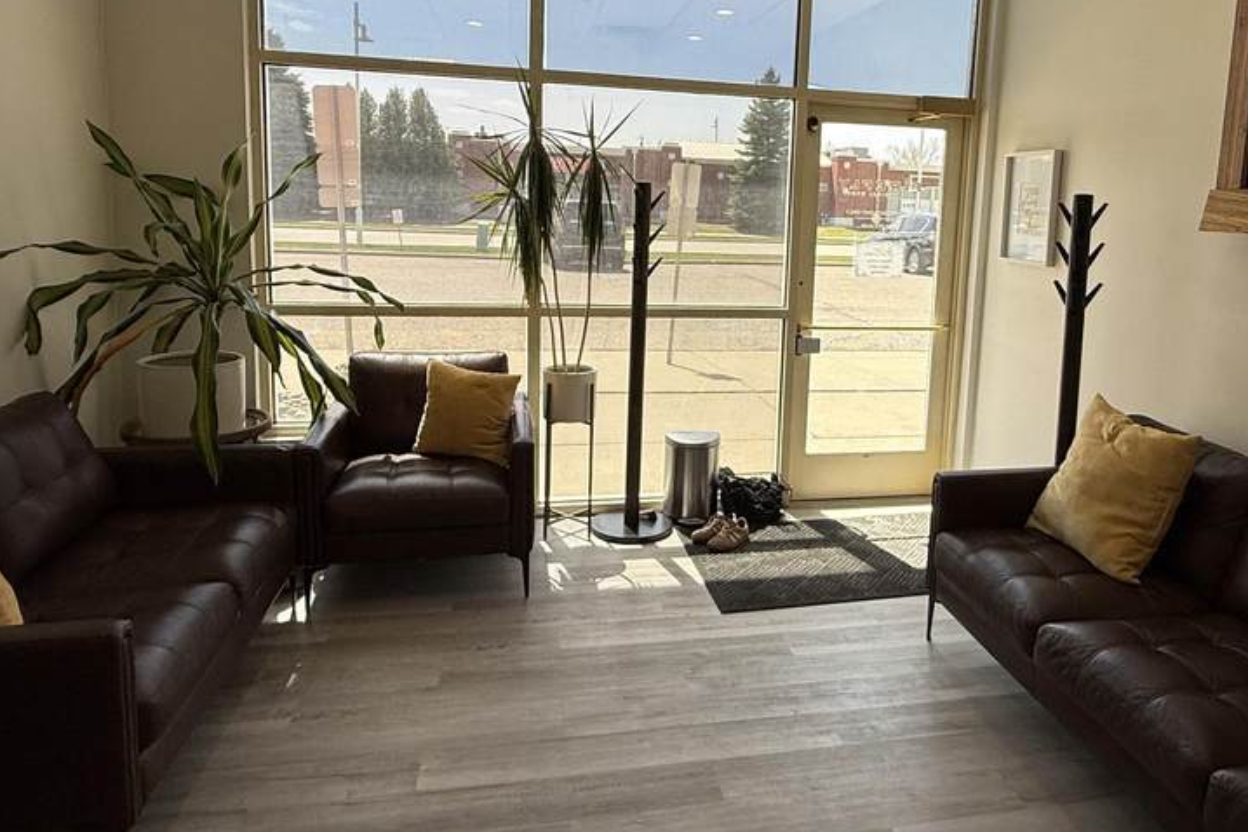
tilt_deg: -7.2
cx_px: 748
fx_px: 901
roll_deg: -2.4
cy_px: 319
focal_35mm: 26
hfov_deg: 68.7
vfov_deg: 49.1
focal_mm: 2.22
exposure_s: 1/430
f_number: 2.2
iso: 50
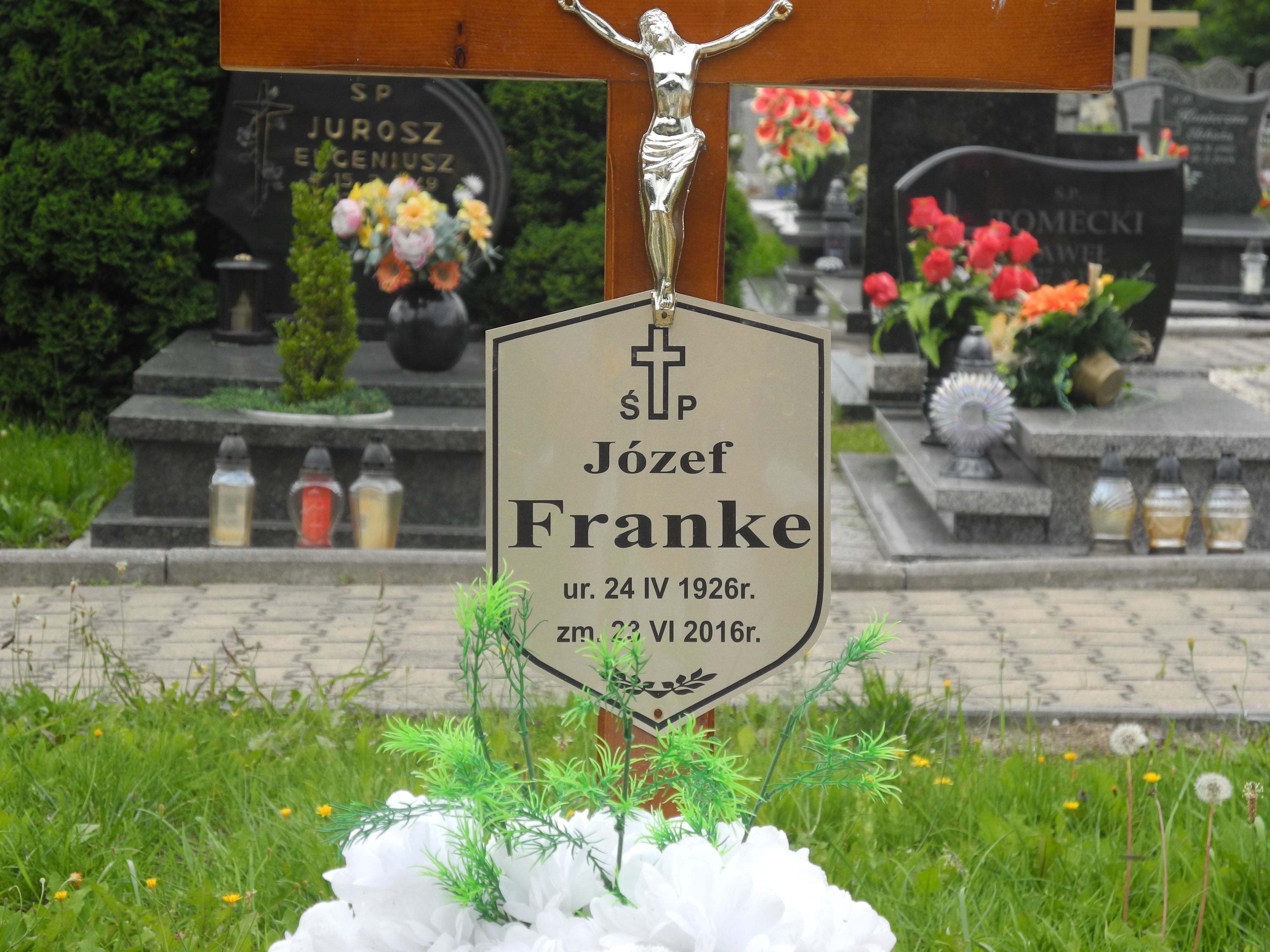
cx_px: 635
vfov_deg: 14.1
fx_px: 3852
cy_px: 476
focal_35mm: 105
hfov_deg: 18.7
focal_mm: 22.5
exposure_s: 1/400
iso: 100
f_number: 4.5
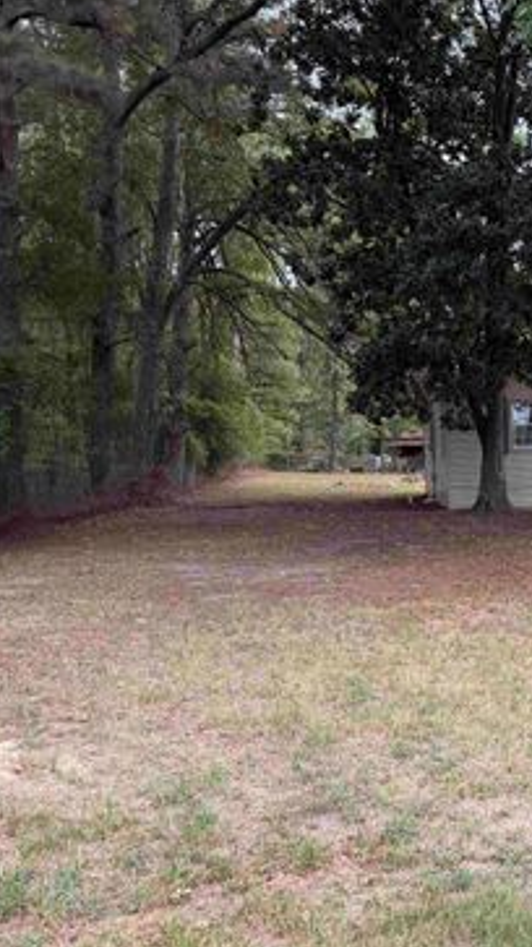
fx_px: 903
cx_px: 623
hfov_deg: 28.8
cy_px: 481
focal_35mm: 36
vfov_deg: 55.3
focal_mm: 6.76
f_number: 1.78
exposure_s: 1/435
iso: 80
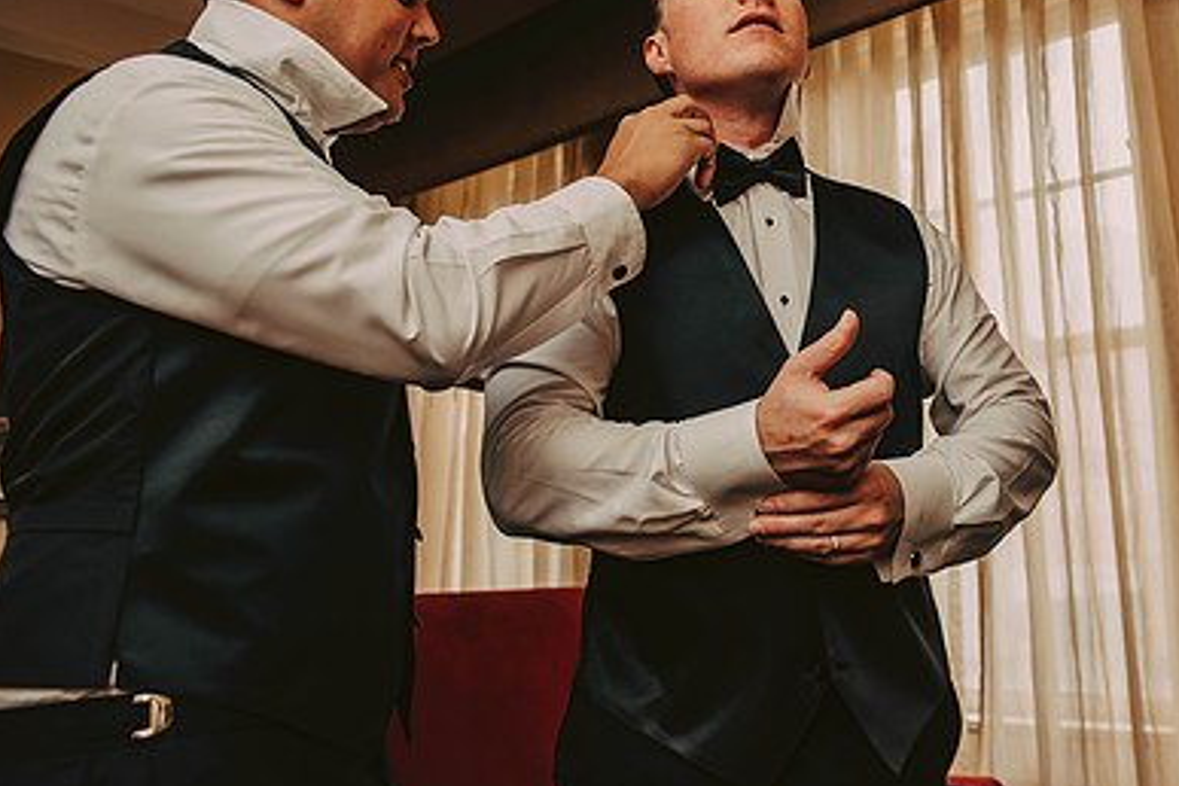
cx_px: 874
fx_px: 1179
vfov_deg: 36.6
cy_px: 276
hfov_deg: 51.1
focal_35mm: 36
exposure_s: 1/250
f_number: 3.2
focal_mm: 24
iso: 800
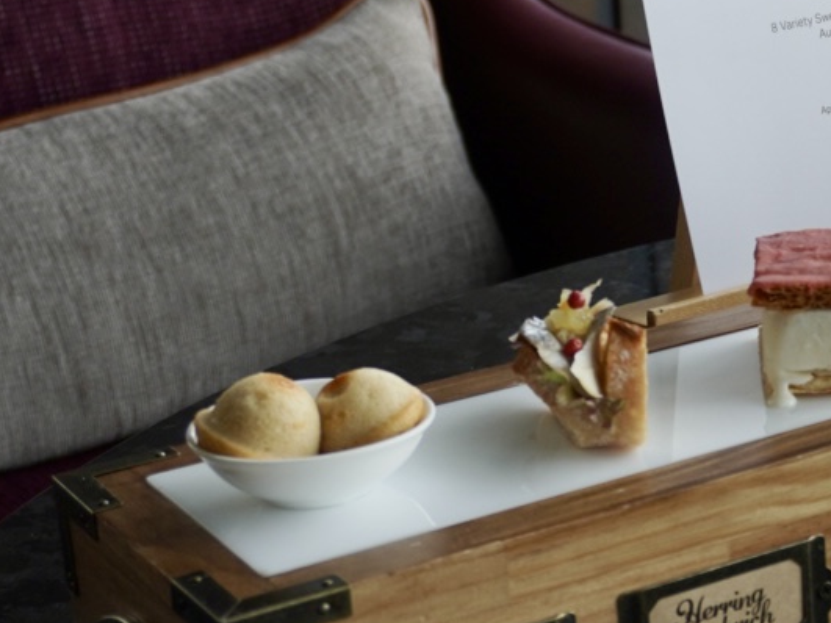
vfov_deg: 12.0
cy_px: 196
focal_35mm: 123
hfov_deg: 14.9
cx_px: 1221
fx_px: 2952
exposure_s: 1/80
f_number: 5.6
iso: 100
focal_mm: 28
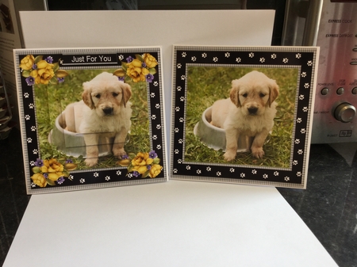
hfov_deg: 58.4
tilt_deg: -24.2
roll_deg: -0.8
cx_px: 178
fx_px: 320
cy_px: 134
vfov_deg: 45.4
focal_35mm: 31
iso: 32
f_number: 2.4
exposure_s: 1/50
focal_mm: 3.3
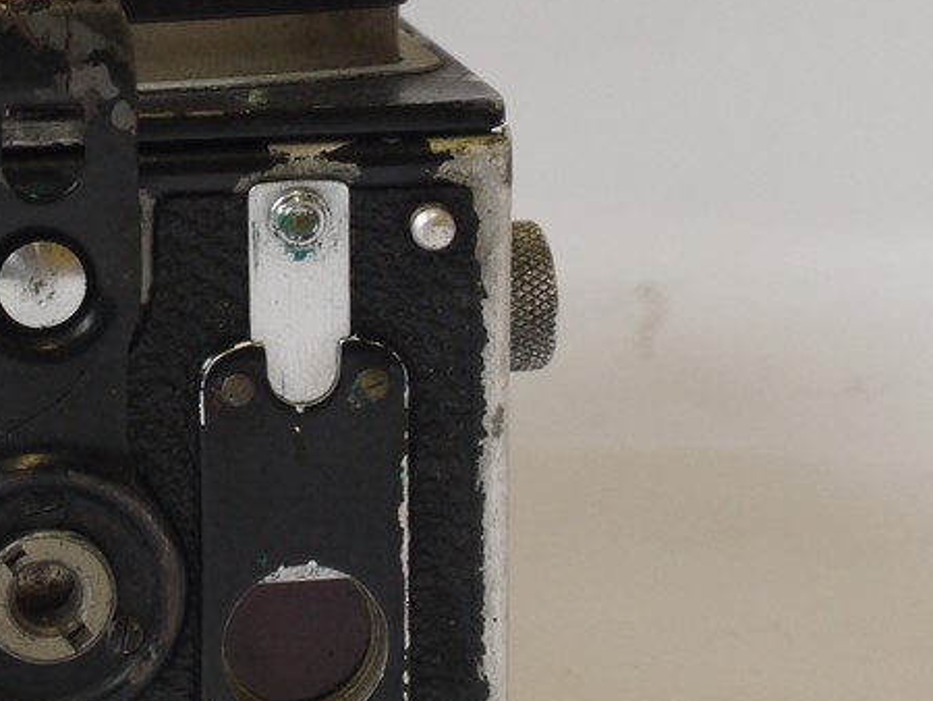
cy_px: 205
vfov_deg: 9.3
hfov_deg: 12.3
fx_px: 4315
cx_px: 104
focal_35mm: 160
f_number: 7.1
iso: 400
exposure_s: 1/15
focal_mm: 30
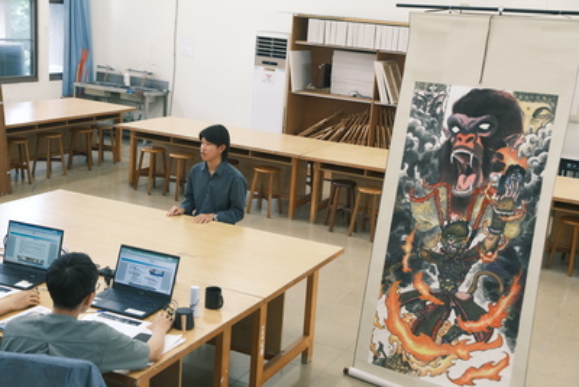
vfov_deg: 27.5
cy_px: 194
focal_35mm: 49
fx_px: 788
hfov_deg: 40.3
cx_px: 290
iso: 2000
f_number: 4.3
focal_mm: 32.6
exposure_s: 1/100
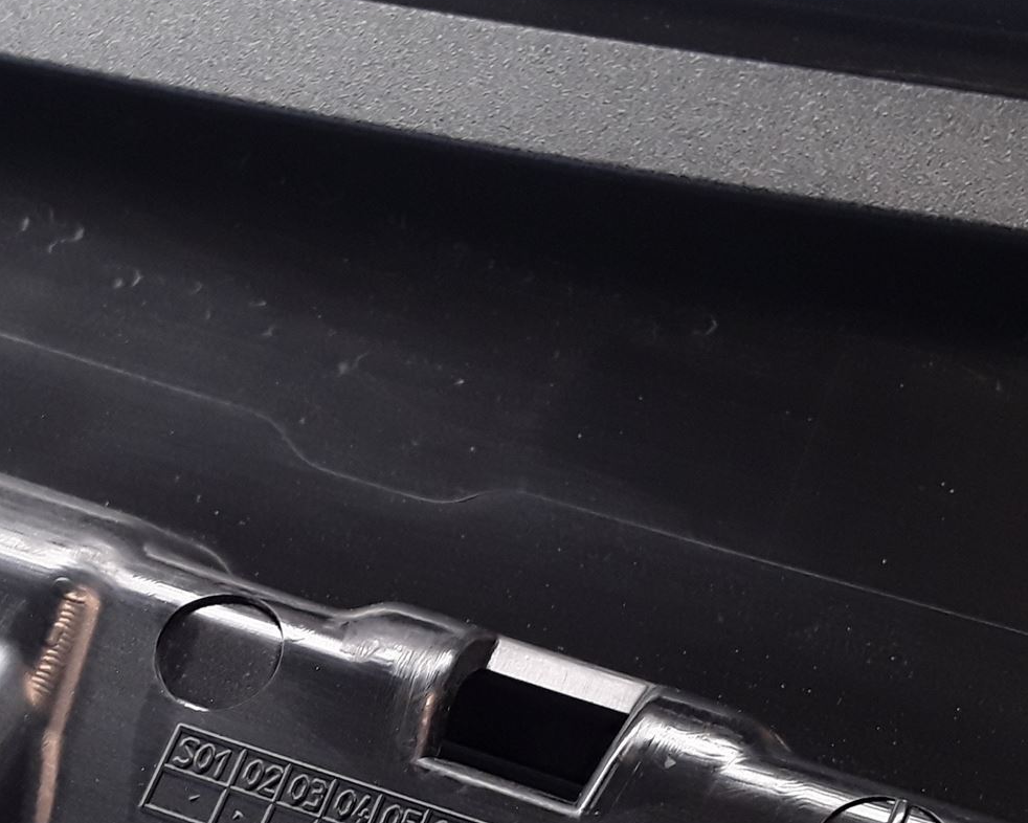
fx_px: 1735
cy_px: 755
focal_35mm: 57
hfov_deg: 32.9
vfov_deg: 25.8
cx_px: 384
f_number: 1.9
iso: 100
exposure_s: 1/100
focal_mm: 2.91
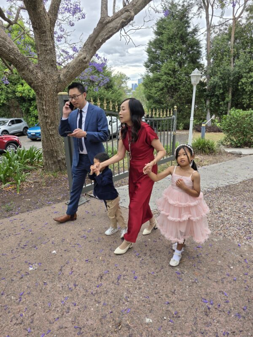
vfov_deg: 73.9
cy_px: 168
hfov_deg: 58.9
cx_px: 126
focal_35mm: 23
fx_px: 224
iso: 50
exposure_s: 1/180
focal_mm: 6.3
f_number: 1.7
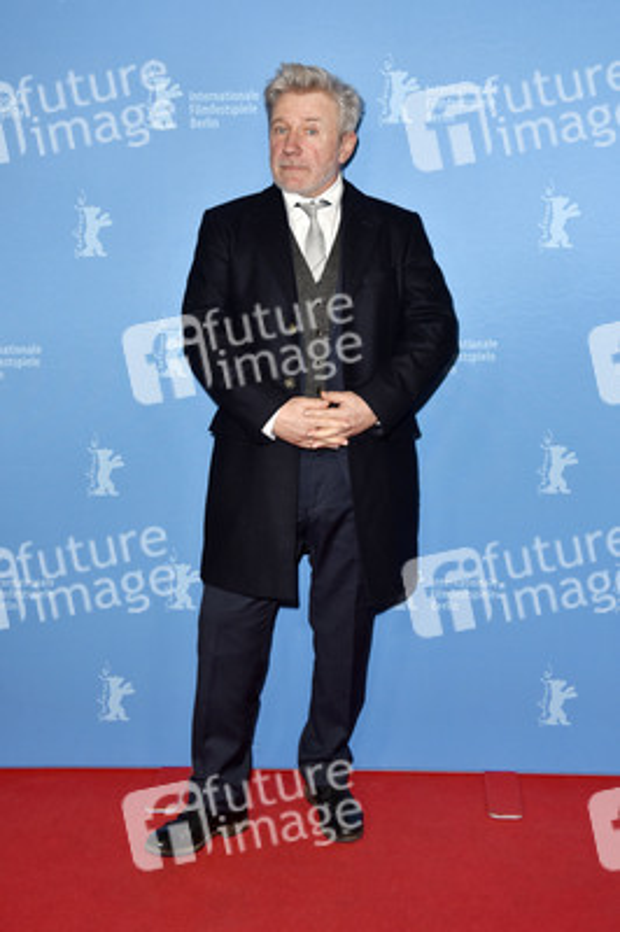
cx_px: 310
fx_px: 1087
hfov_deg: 31.8
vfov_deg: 46.4
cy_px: 466
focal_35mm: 42
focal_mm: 42
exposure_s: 1/125
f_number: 5.6
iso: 640
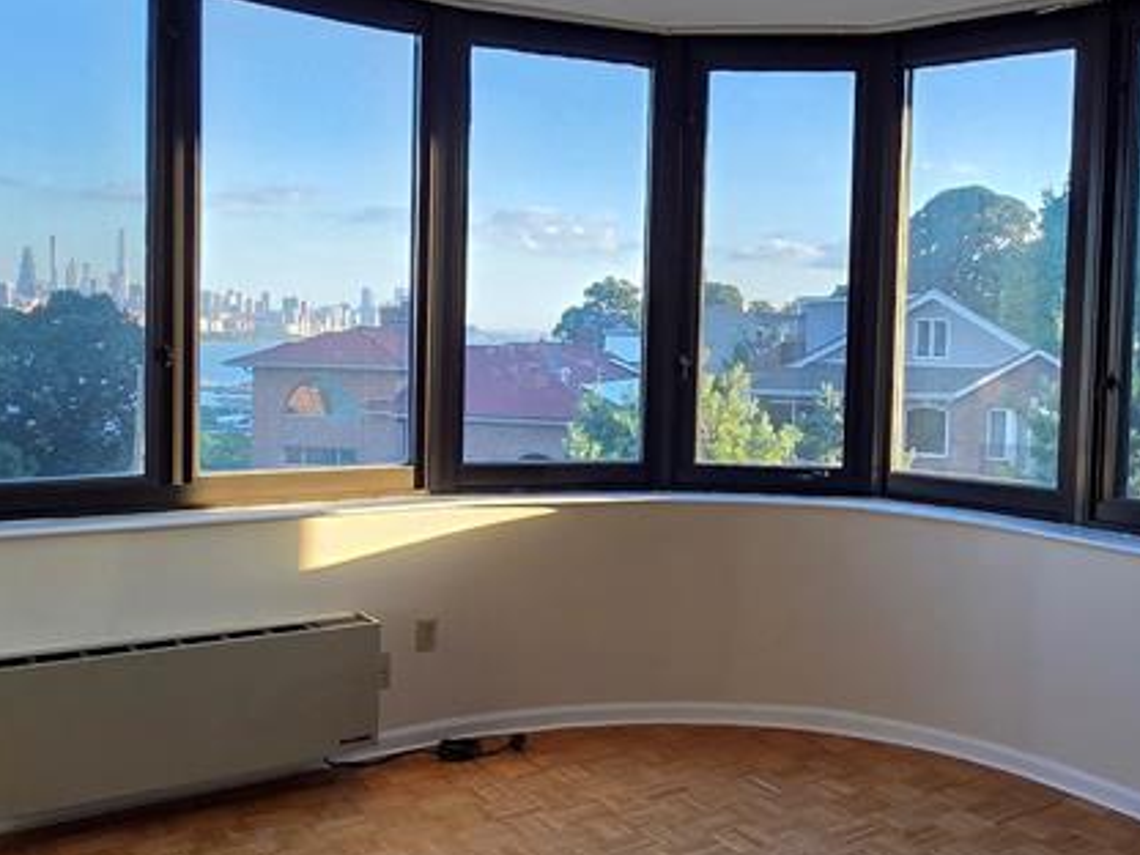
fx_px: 1054
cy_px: 389
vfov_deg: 44.1
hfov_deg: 54.7
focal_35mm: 32
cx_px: 825
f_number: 2.2
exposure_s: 1/120
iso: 125
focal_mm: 2.2
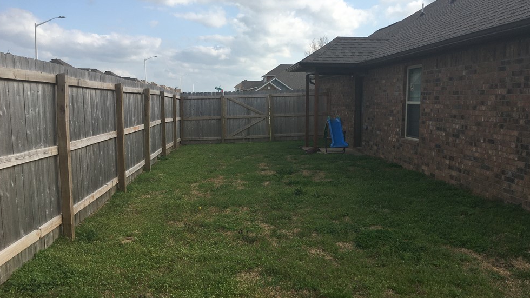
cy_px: 155
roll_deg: -0.7
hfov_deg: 59.5
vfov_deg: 35.6
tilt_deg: -5.8
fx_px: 464
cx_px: 271
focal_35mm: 33
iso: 25
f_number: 2.2
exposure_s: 1/1261
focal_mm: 4.15
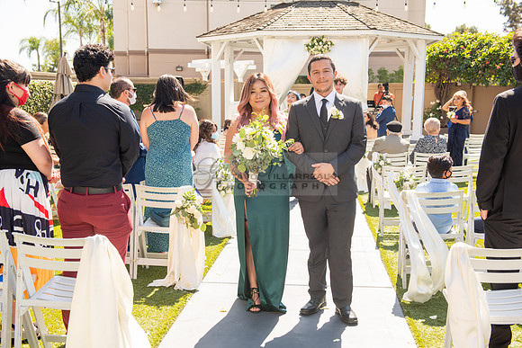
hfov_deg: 46.7
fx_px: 604
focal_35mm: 42
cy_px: 174
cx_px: 261
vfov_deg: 32.2
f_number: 5.6
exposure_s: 1/200
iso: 100
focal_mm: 40
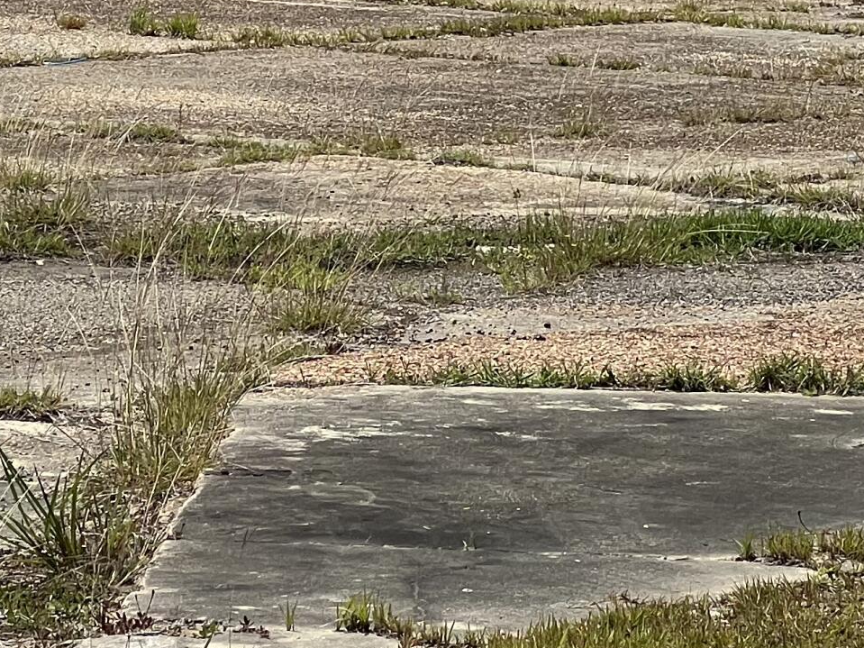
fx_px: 6015
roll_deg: -1.1
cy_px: -192
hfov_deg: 8.2
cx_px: 696
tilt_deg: -3.3
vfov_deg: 6.1
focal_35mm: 241
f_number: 2.8
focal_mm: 9
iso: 32
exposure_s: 1/1064
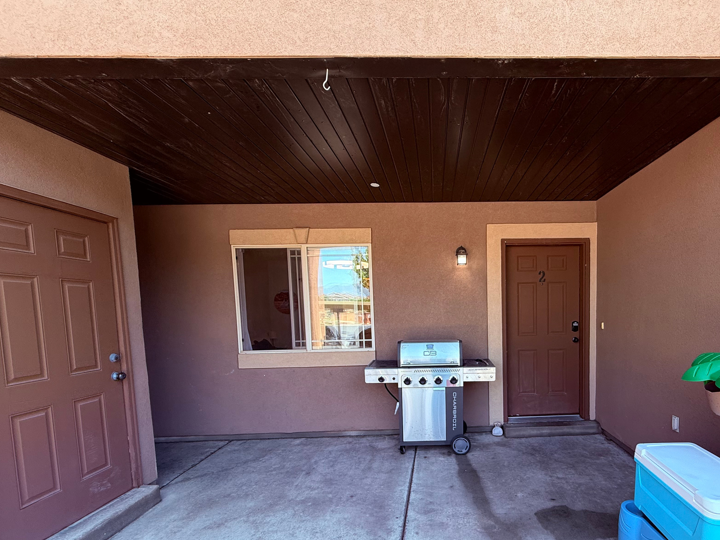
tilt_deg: -4.5
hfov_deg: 85.8
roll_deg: +1.1
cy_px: 340
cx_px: 456
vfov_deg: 70.4
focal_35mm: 18
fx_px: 374
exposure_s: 1/129
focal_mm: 2.22
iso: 64
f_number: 2.2
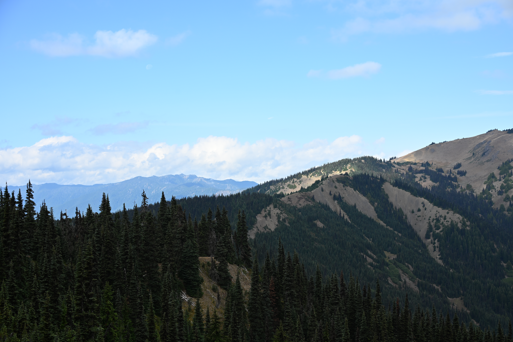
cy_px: 171
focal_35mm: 50
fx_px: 712
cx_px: 256
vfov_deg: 27.0
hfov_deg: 39.6
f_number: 6.3
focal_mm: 50
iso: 100
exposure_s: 1/320
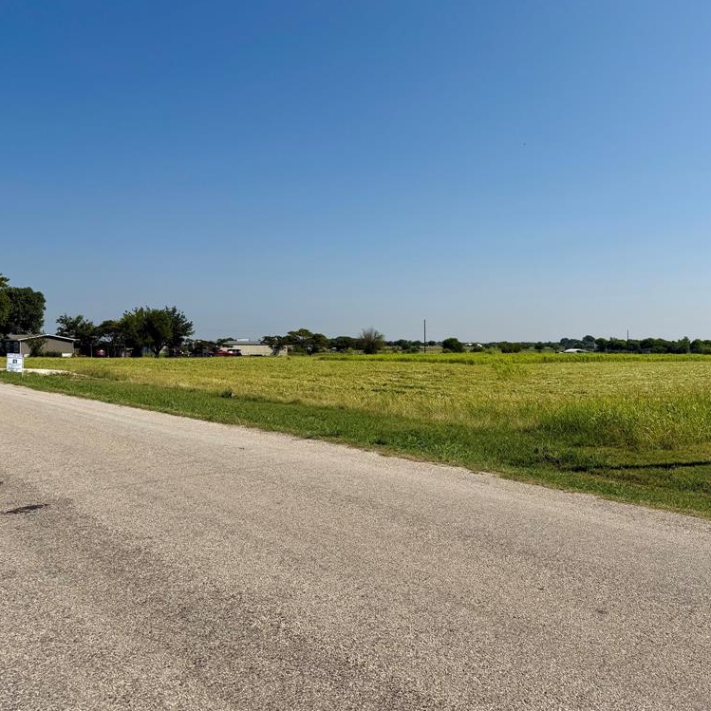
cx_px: 436
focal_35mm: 29
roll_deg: +0.5
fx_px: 674
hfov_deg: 55.1
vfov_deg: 55.6
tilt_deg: -0.8
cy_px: 347
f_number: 1.78
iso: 80
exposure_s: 1/9091
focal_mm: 6.76
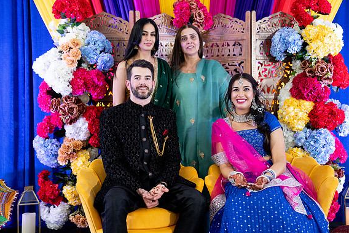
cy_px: 118
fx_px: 475
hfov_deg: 40.3
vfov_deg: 27.5
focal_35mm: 49
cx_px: 176
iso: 1250
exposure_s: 1/125
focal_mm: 48
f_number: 2.8
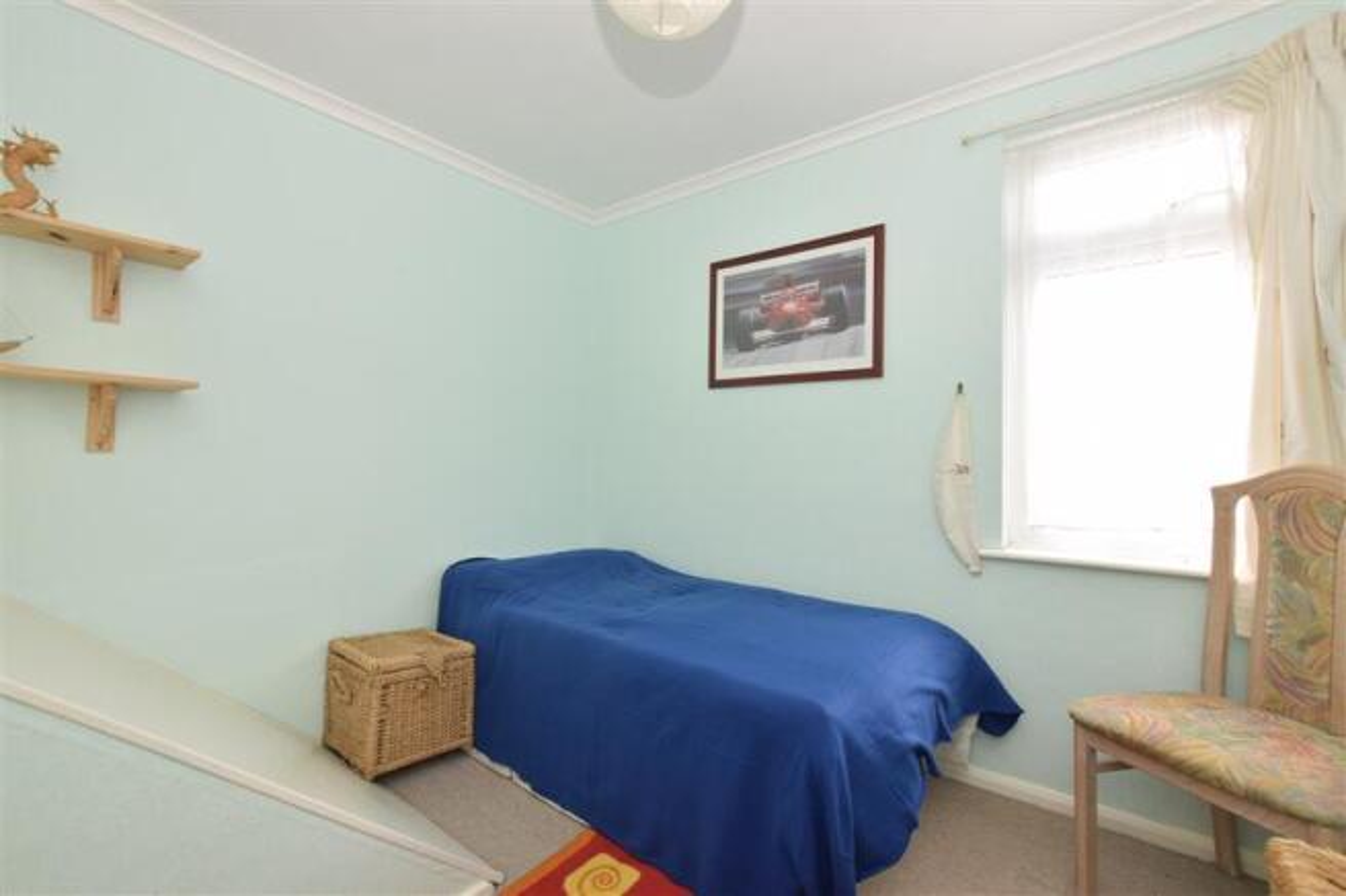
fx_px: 561
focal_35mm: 15
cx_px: 673
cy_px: 448
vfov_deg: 77.3
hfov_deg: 100.4
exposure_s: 1/10
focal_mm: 10
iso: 400
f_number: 9
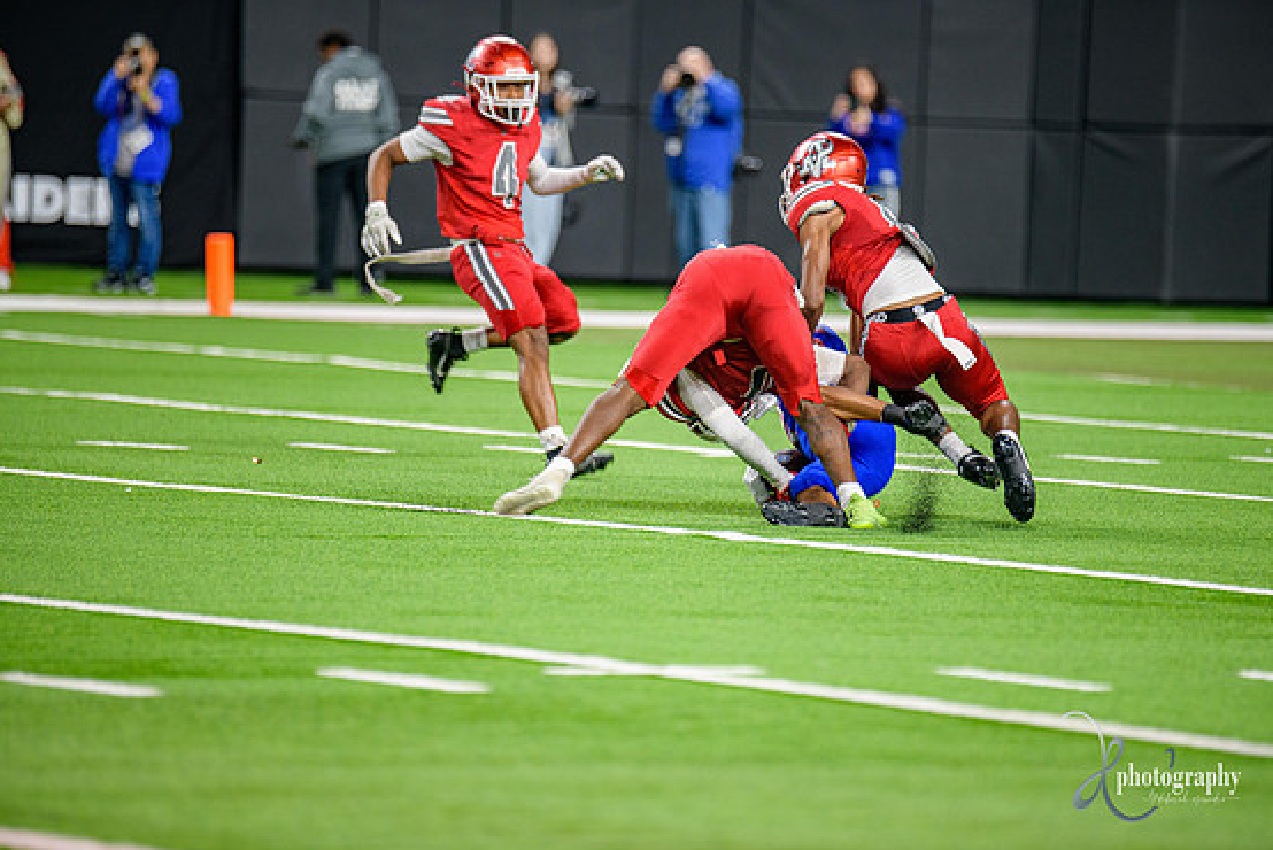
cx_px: 641
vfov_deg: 4.4
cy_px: 435
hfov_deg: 6.6
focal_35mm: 314
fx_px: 11109
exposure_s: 1/400
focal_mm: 300
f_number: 2.8
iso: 1000
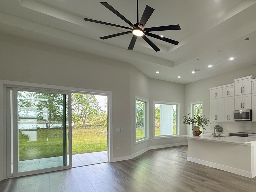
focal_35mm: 22
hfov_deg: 70.1
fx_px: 163
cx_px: 198
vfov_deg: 60.3
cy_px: 121
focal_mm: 2.22
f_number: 2.2
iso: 80
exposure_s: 1/120
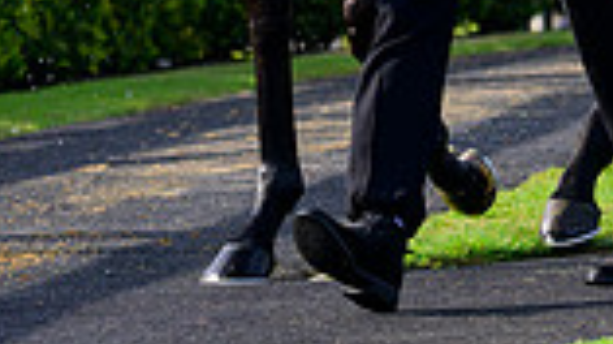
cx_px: 332
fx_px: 9143
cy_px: -303
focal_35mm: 563
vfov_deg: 2.1
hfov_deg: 3.8
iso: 400
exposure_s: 1/1600
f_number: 5
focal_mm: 145
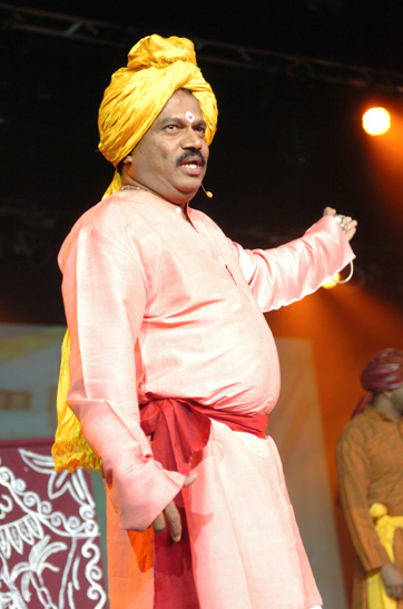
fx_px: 1528
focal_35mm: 91
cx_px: 202
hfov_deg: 15.0
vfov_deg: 22.5
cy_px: 296
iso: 800
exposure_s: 1/100
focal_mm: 55
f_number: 2.8
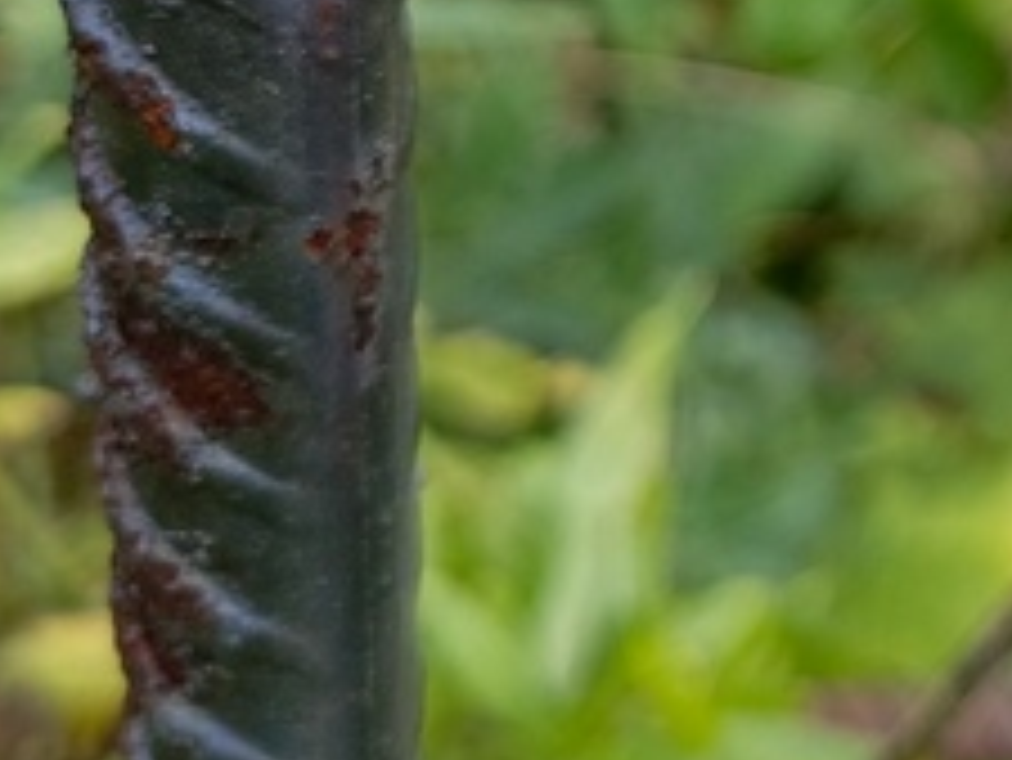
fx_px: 2603
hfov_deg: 20.1
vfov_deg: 15.7
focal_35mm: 89
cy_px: -256
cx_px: 1327
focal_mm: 4.76
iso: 110
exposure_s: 1/208
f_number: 1.69
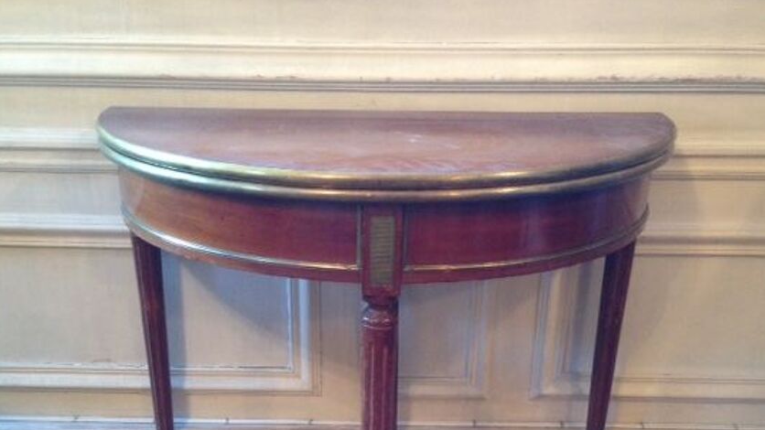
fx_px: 872
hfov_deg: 47.4
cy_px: 339
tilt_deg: -23.8
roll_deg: -0.3
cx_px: 368
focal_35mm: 43
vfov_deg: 27.2
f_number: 2.4
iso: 250
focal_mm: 4.12
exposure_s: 1/20
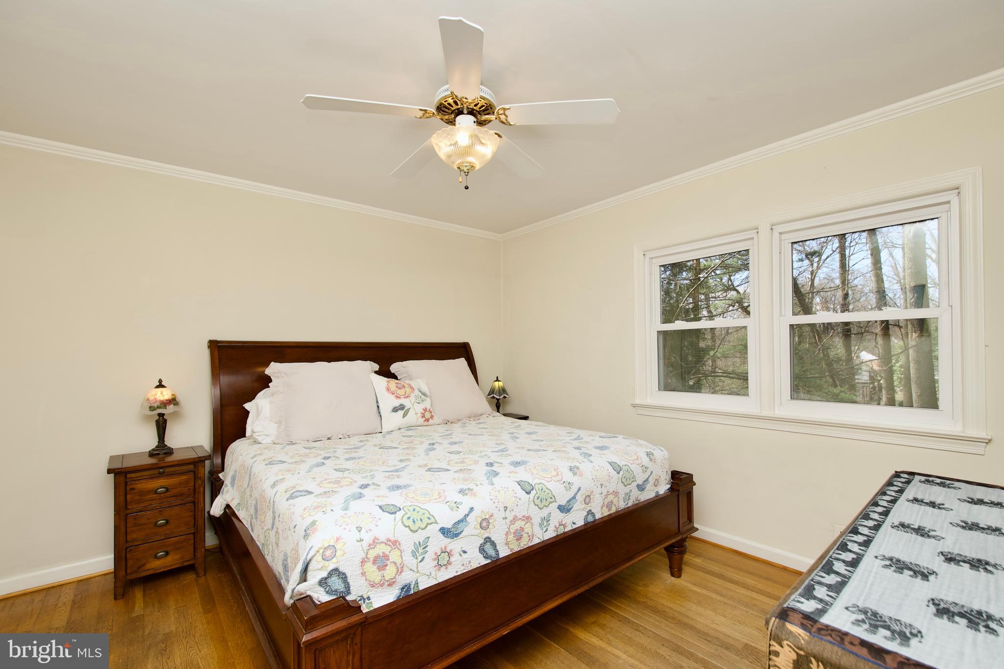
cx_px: 502
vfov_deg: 77.3
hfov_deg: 100.4
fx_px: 418
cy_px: 334
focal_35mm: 15
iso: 320
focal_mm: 10
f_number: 7.1
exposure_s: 1/200
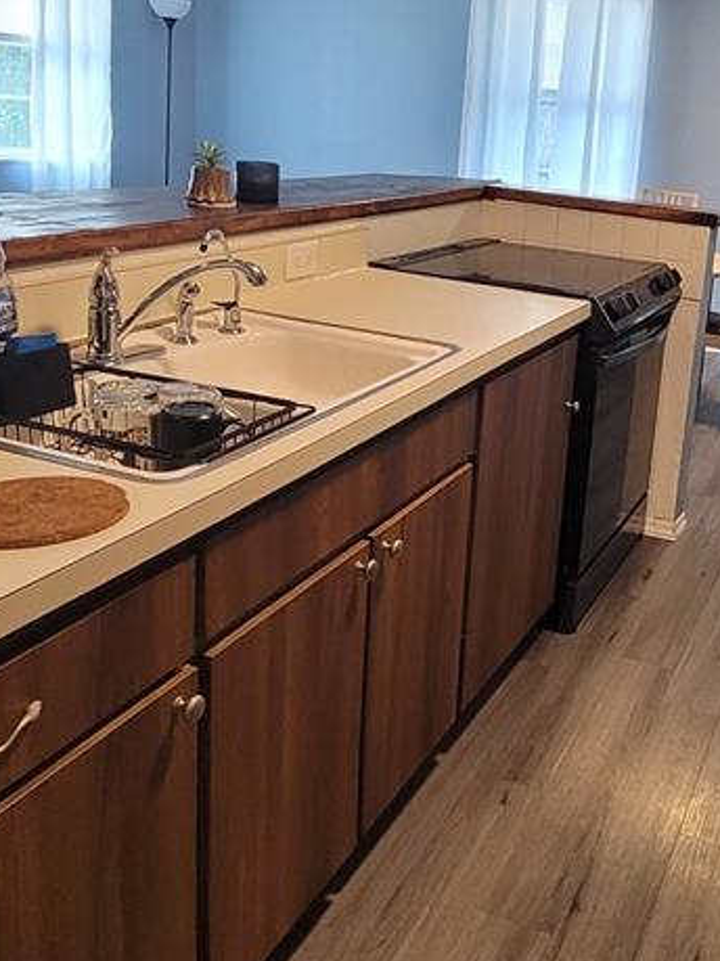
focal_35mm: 34
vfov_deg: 53.2
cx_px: 615
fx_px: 943
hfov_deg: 39.4
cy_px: 348
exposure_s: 1/60
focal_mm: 2.2
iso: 250
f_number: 2.2
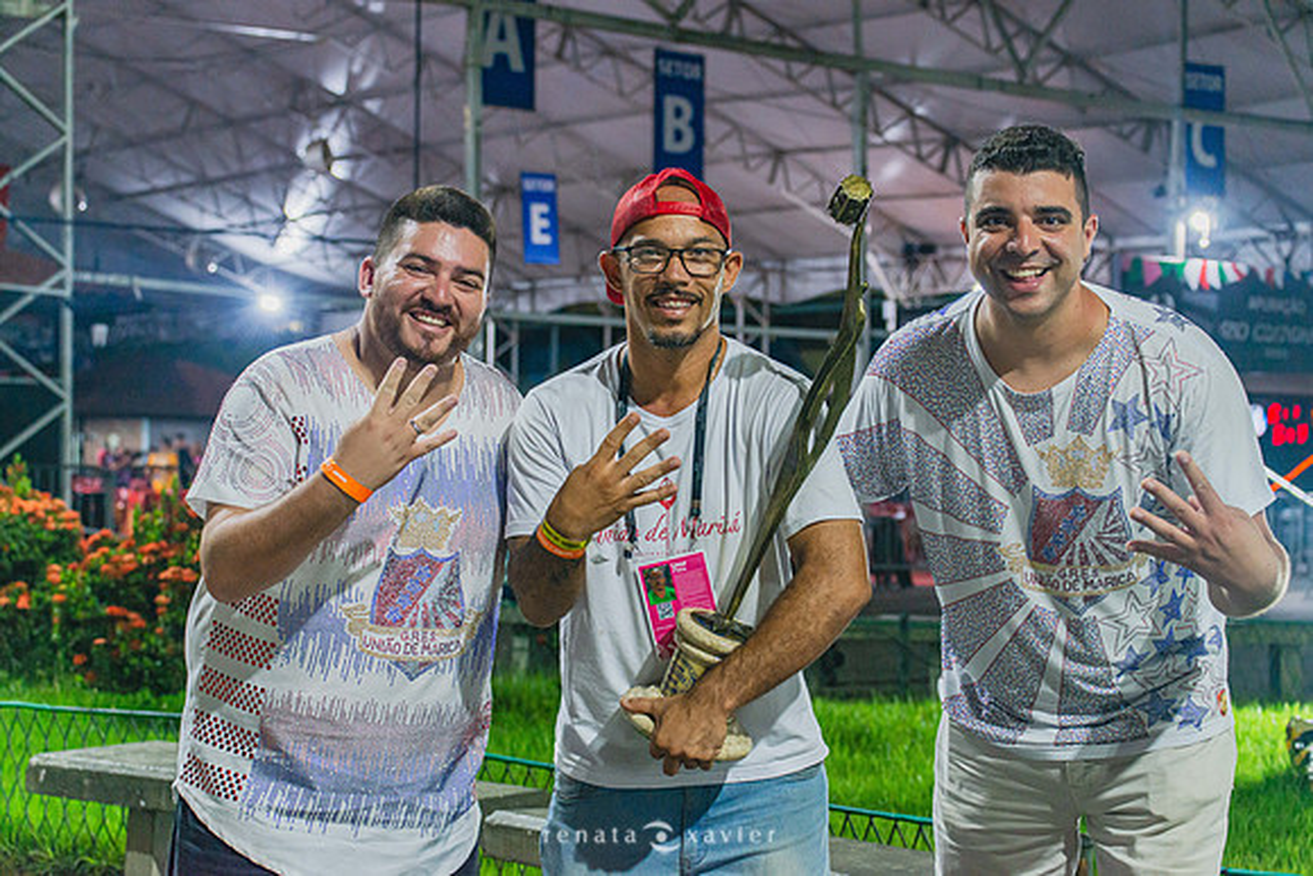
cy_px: 438
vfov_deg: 19.5
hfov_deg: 28.8
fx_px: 2554
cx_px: 656
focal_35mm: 70
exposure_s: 1/125
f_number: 5.6
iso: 1000
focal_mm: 70
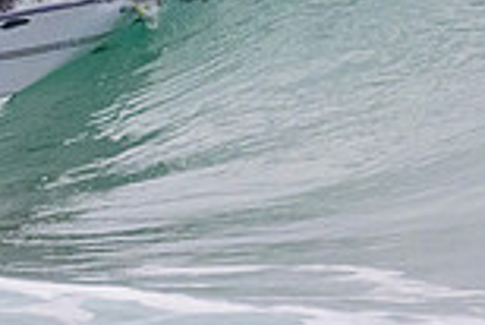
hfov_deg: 0.7
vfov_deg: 0.5
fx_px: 40629
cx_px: -123
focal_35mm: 3013
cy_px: -71
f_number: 11
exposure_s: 1/1250
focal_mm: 800
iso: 5000
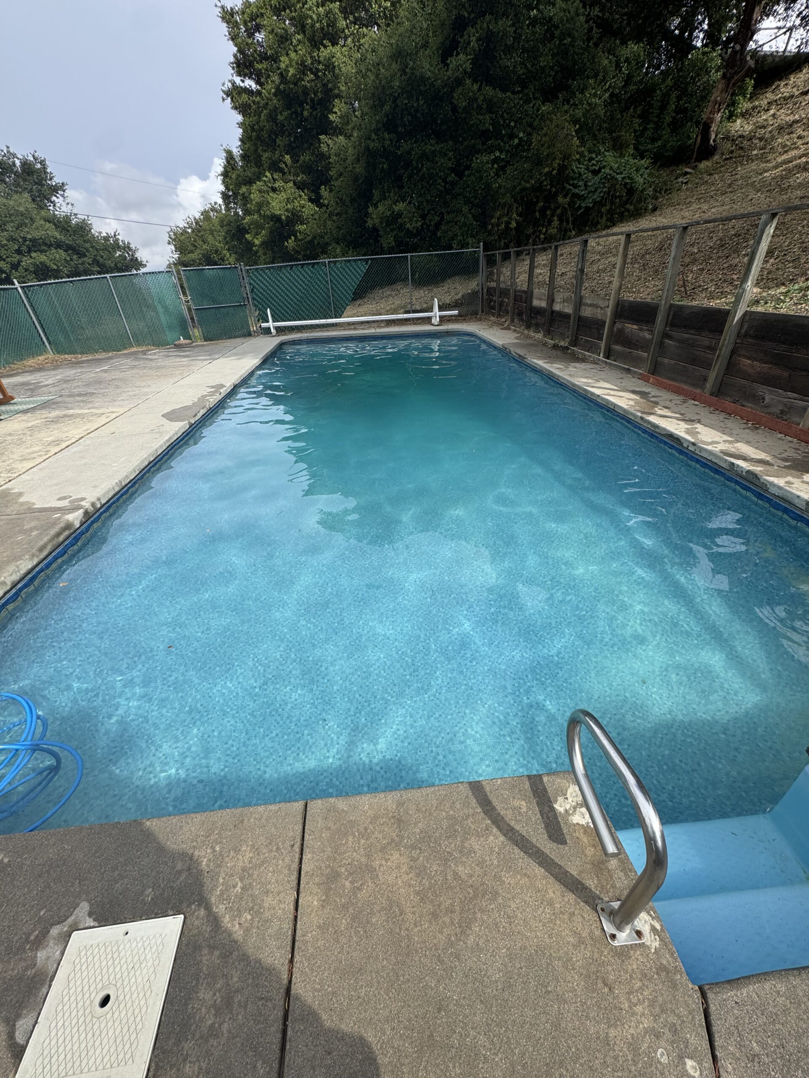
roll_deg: +2.6
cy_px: 539
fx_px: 436
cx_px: 404
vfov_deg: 102.1
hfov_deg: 85.7
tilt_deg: -32.5
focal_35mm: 14
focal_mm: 2.22
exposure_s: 1/1536
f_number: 2.2
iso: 50
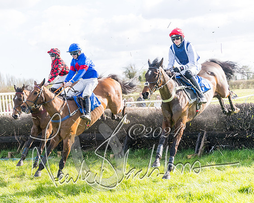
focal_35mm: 104
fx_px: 783
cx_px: 87
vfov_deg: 14.8
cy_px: 107
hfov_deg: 18.4
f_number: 4
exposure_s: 1/1600
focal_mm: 70
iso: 400
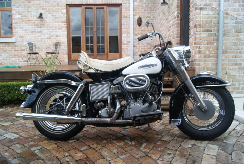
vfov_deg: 48.1
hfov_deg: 67.3
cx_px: 122
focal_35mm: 27
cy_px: 82
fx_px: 183
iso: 100
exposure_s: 1/60
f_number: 5
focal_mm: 18
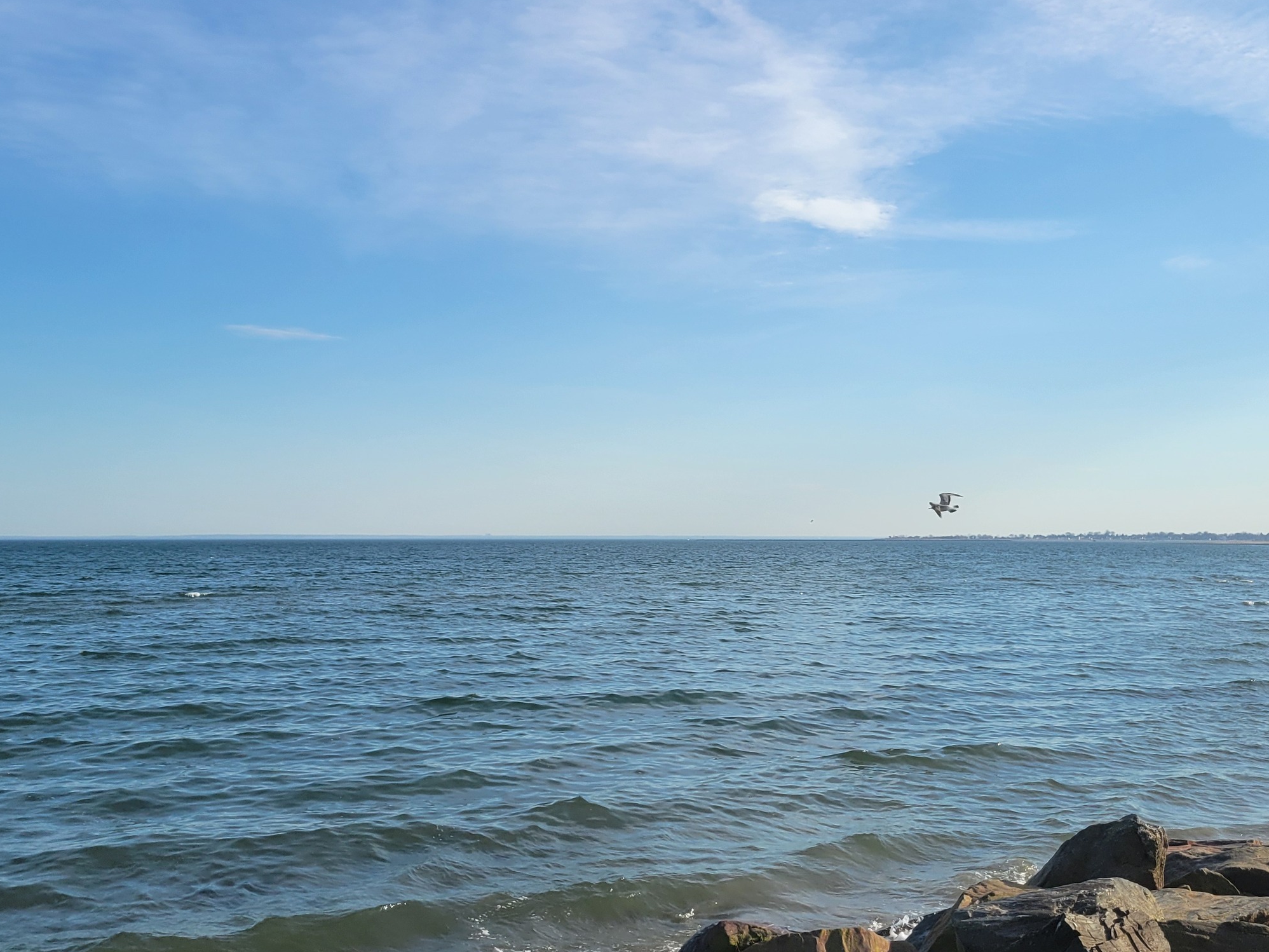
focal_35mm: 40
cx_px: 677
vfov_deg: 36.0
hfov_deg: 46.8
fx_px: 1466
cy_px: 454
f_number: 1.8
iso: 40
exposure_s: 1/2745
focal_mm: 5.4
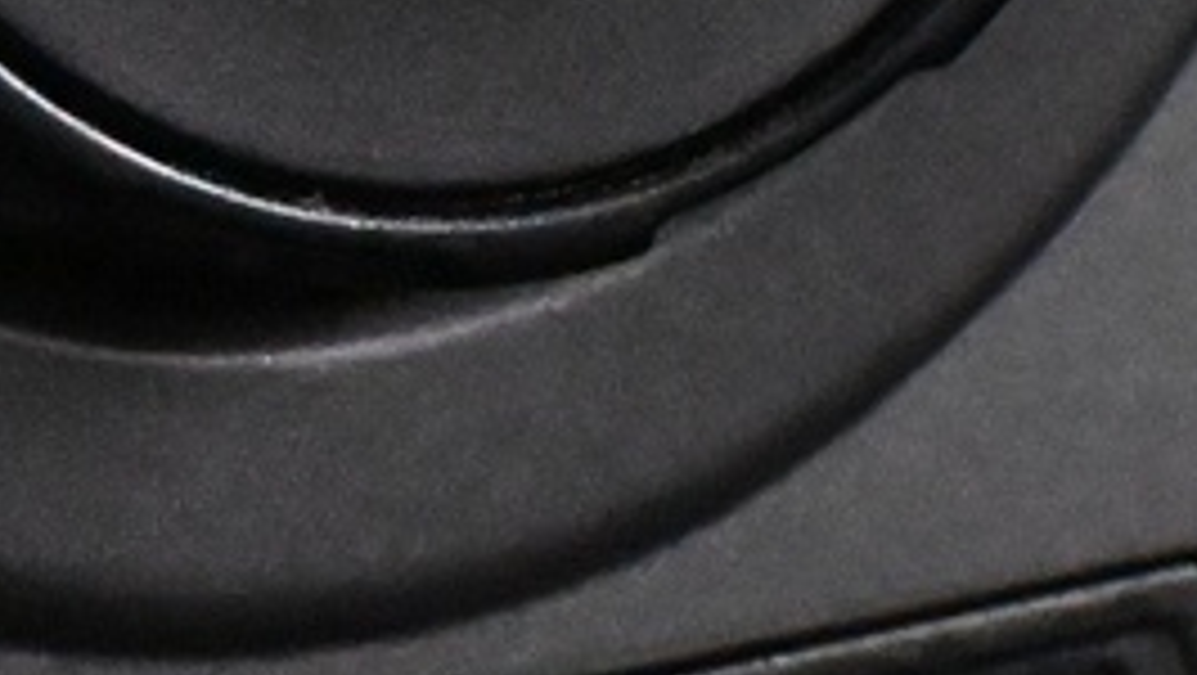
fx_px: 7596
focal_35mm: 239
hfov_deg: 8.9
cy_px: -760
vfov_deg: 5.0
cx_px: -176
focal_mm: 25
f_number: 4.2
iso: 12800
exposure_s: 1/50
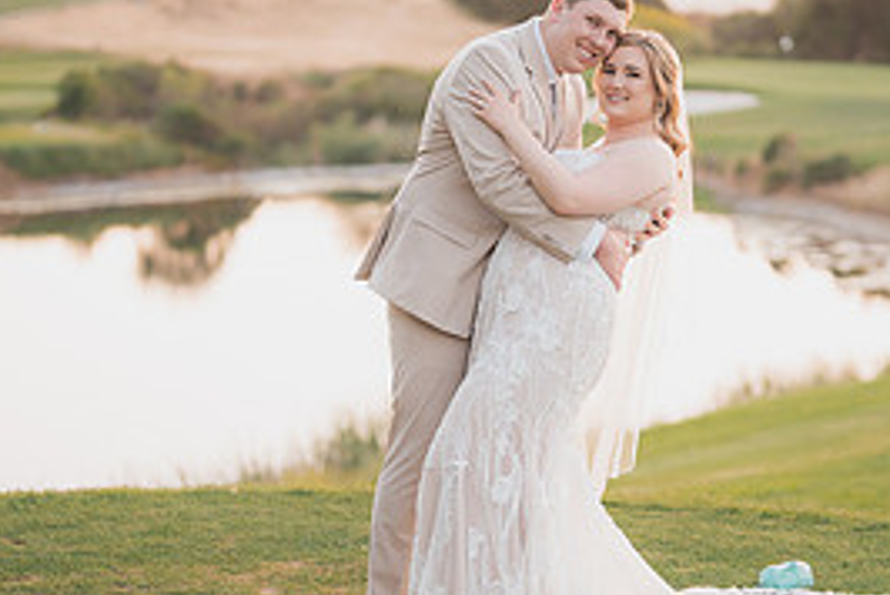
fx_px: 2698
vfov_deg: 12.6
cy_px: 246
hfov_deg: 18.7
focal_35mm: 109
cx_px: 509
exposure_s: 1/800
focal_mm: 50
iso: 640
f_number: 1.2
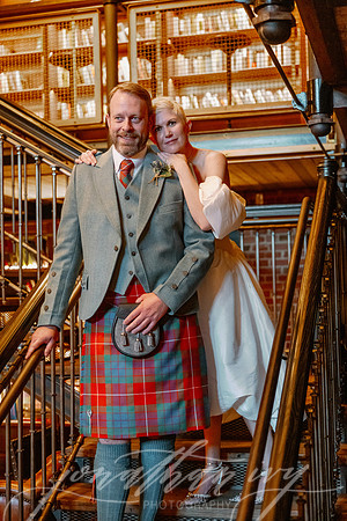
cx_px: 174
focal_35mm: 53
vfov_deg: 37.5
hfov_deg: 25.5
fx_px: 766
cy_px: 260
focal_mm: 53
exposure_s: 1/160
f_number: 2.8
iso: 6400
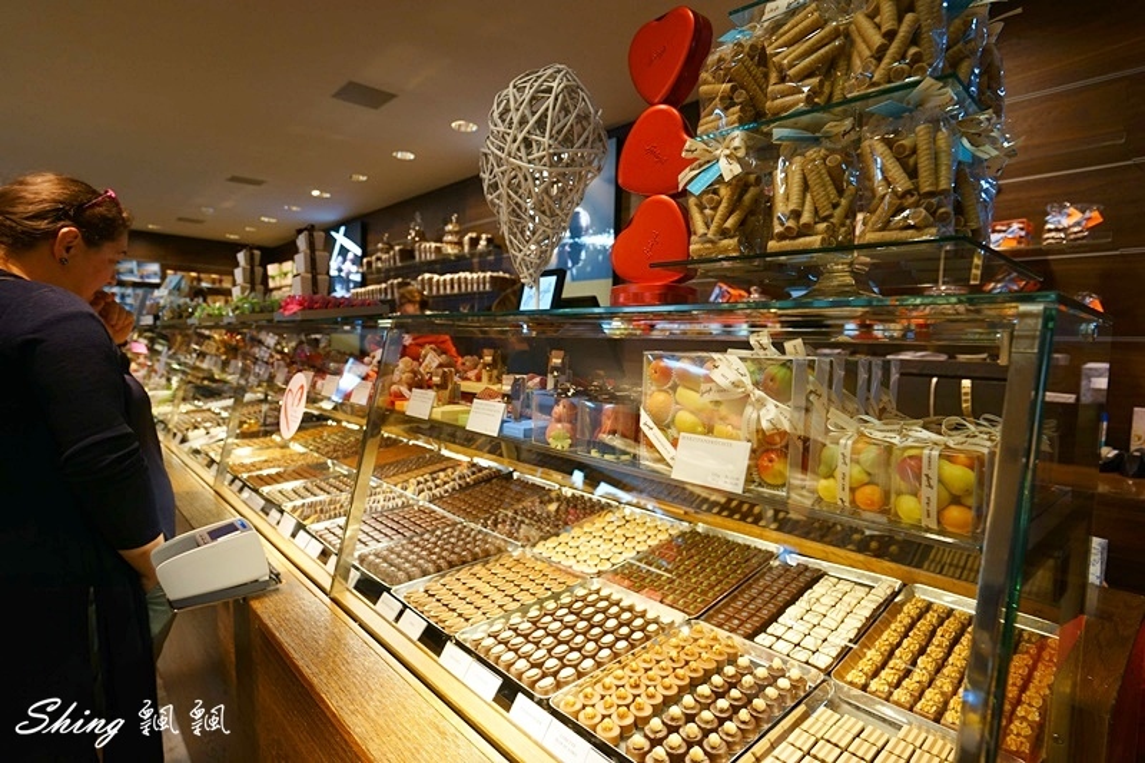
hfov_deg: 90.0
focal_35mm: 18
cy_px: 382
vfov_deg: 67.4
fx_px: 572
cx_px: 572
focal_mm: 18
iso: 1000
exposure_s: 1/50
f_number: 5
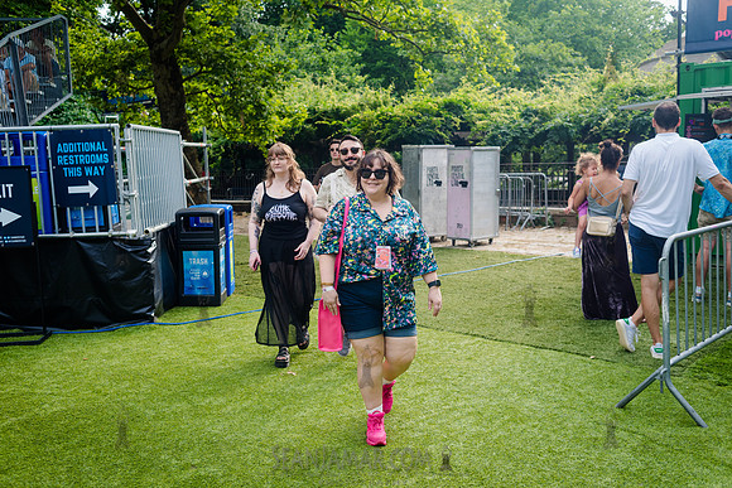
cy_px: 244
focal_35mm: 35
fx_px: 712
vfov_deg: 37.9
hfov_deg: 54.4
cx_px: 366
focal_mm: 35
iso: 400
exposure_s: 1/1000
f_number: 3.5
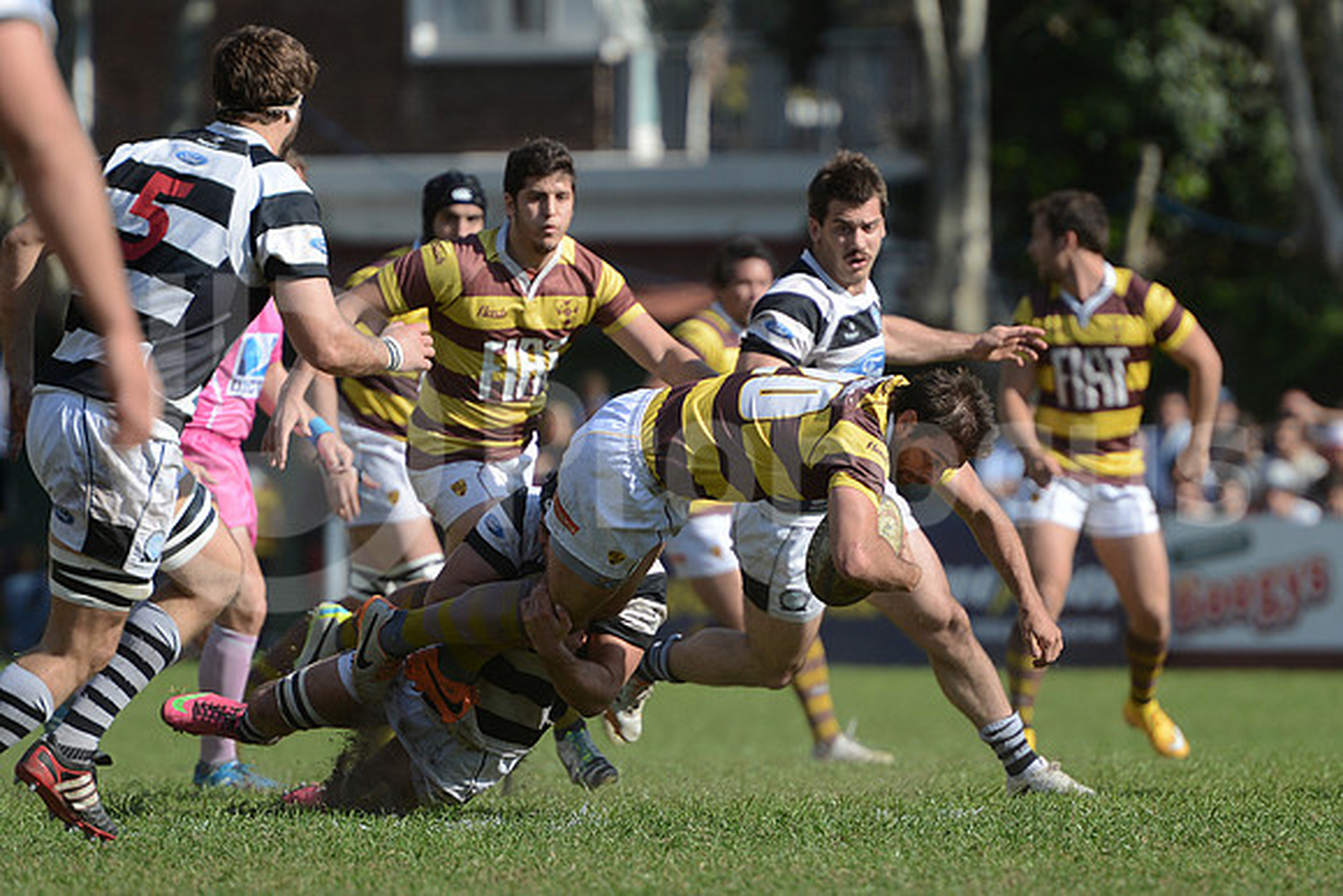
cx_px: 672
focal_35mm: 270
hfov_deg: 7.6
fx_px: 10074
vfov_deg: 5.1
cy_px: 448
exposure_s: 1/2000
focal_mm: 270
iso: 320
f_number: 4
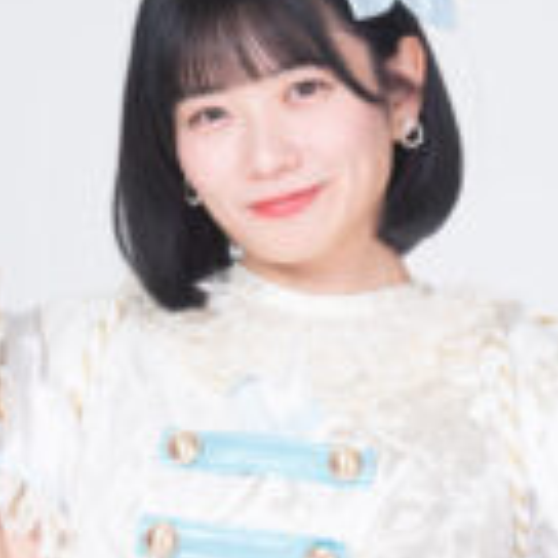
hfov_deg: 5.1
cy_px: 665
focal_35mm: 342
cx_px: 238
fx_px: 6237
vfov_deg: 5.1
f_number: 6.3
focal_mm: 122
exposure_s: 1/125
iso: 160
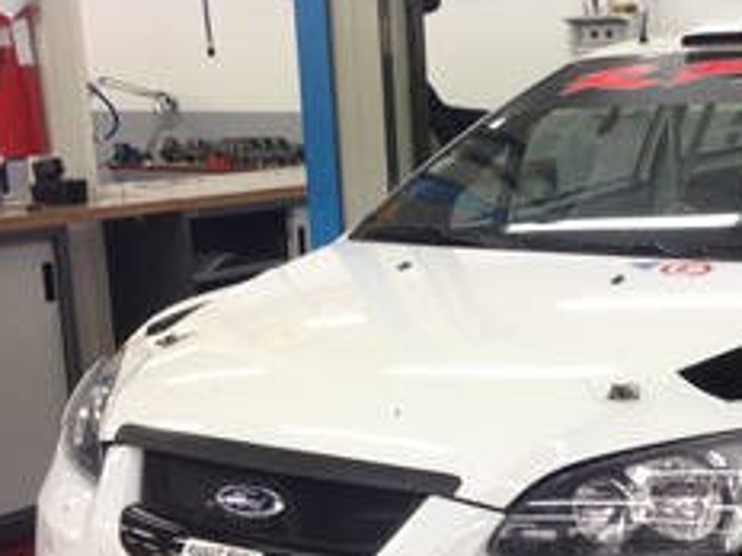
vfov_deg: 20.7
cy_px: 359
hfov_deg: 26.6
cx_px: 640
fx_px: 1522
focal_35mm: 71
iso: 50
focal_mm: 4.13
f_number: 2.4
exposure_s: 1/40
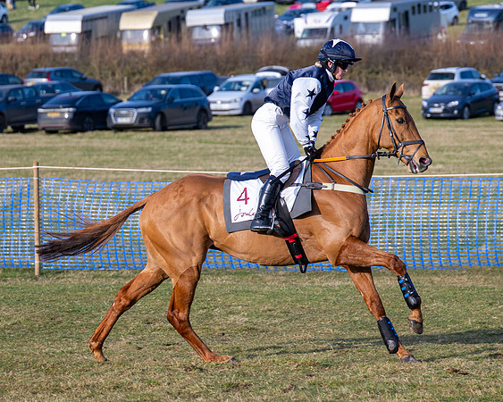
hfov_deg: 10.3
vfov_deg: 8.3
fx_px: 2787
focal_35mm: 187
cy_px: 212
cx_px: 218
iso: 125
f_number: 2.8
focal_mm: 87
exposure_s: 1/1250
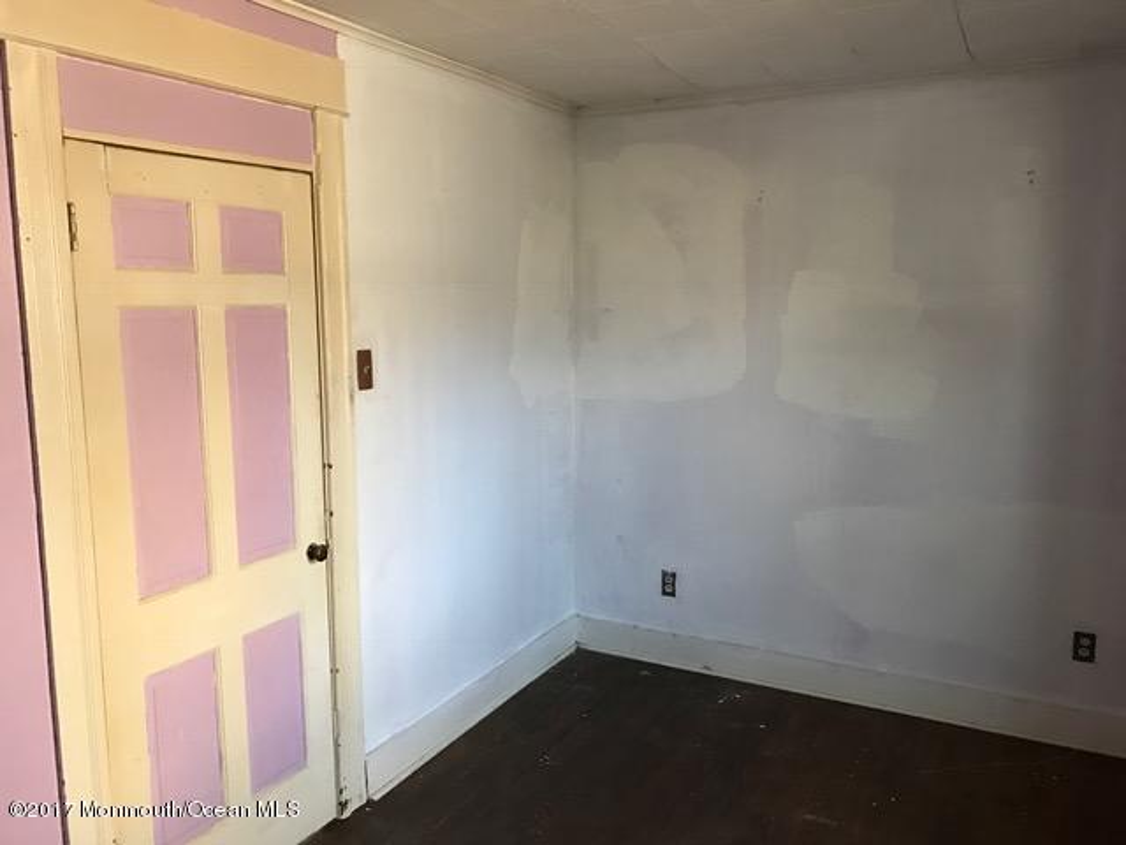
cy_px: 422
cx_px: 563
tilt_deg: -7.7
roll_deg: +0.2
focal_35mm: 28
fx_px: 911
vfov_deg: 49.7
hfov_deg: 63.4
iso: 50
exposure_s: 1/15
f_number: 1.8
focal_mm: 3.99
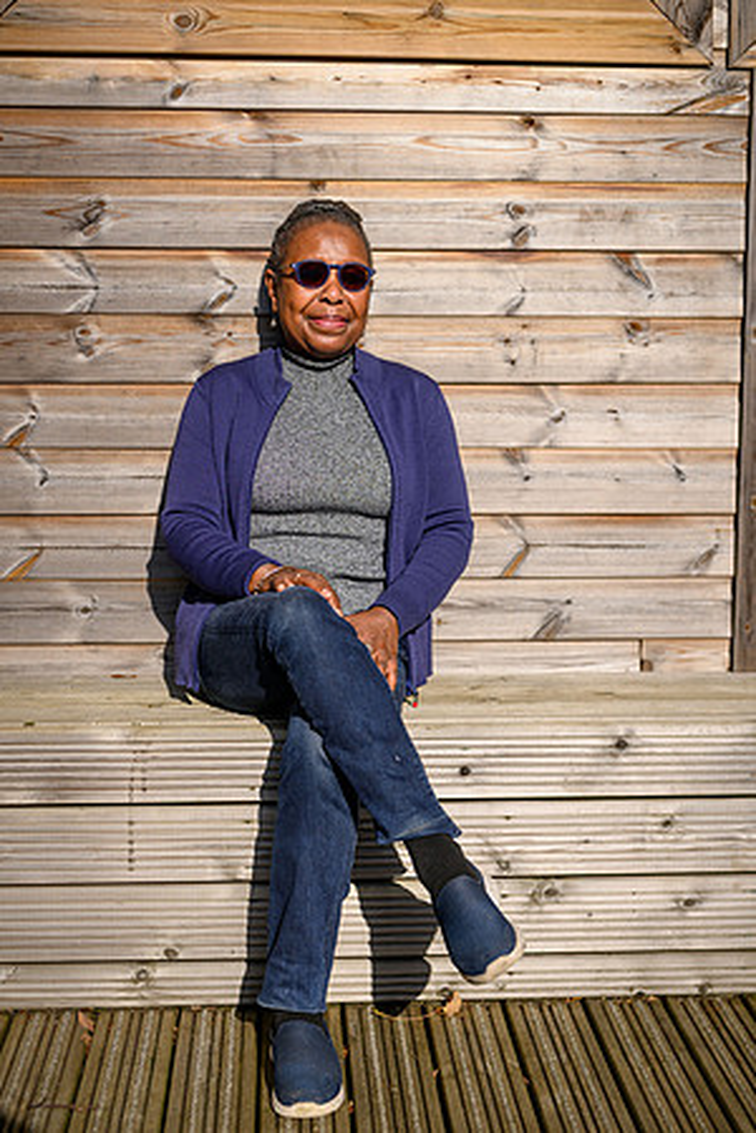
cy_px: 566
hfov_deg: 26.0
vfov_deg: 38.2
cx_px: 378
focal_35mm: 52
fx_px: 1638
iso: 280
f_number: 2.8
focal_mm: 52
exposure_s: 1/4000
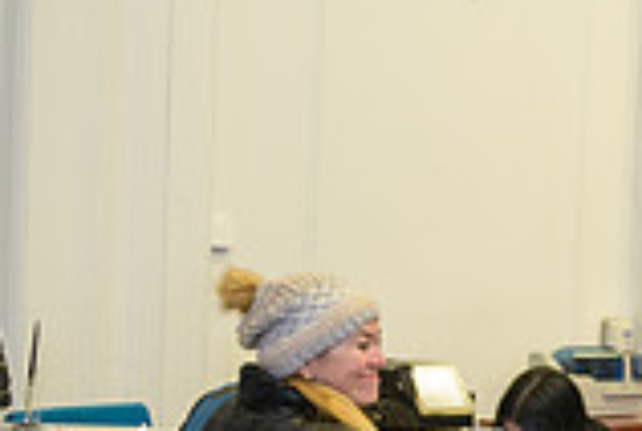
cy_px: 409
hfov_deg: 18.6
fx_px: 1572
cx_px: 1113
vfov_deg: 15.4
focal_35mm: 88
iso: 1000
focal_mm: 24
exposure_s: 1/125
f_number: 3.2
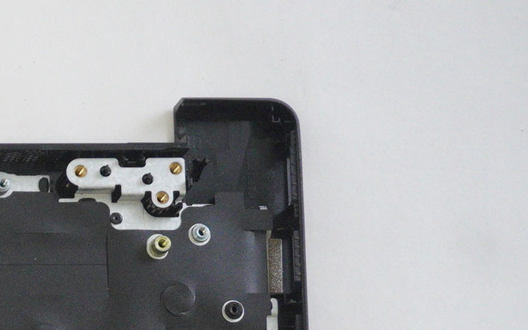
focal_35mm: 153
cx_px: -411
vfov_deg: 8.3
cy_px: 573
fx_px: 2202
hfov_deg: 12.5
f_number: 5.6
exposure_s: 1/100
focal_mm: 28
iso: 2000
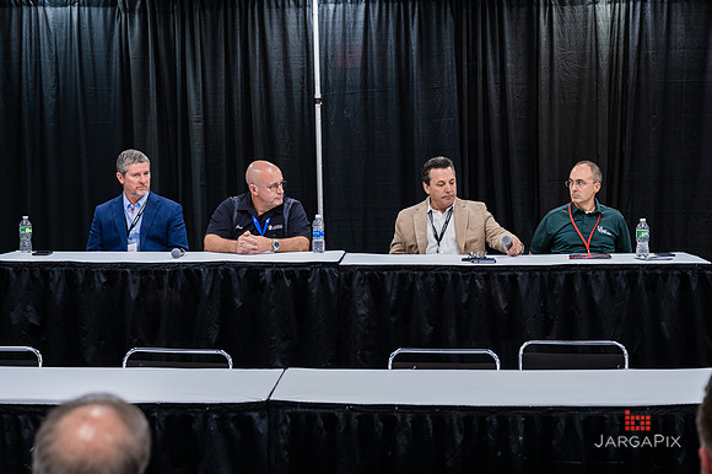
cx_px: 352
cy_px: 234
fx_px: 1203
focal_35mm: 61
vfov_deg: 22.3
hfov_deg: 33.0
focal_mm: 60
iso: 1600
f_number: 4
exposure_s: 1/200
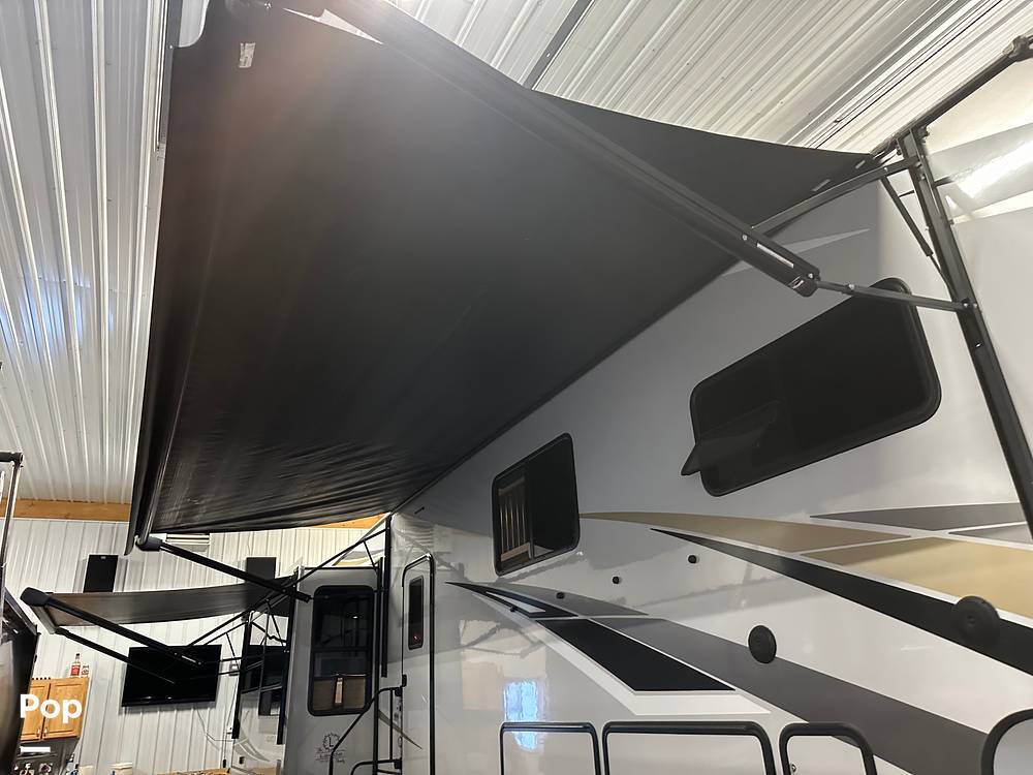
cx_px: 516
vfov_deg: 56.8
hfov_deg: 71.6
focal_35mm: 24
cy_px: 388
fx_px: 716
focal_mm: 6.86
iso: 500
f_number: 1.78
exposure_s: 1/60
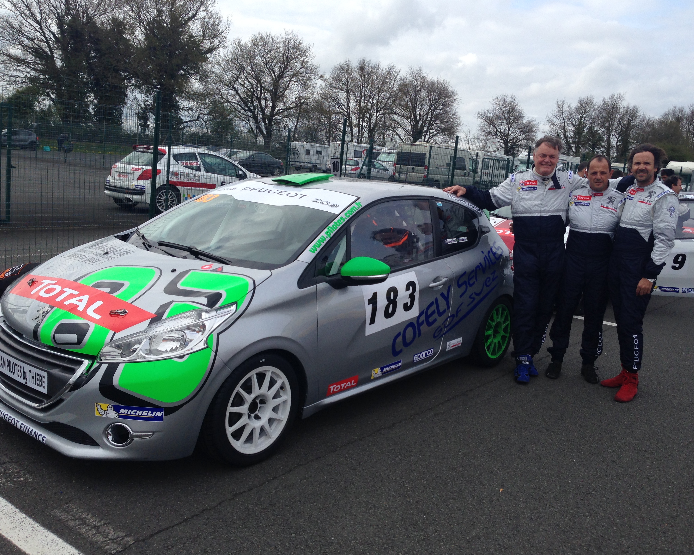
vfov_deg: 42.2
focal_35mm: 35
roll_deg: -4.0
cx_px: 366
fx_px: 719
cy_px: 279
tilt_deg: -8.9
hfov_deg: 51.5
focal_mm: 4.12
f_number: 2.4
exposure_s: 1/1063
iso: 50
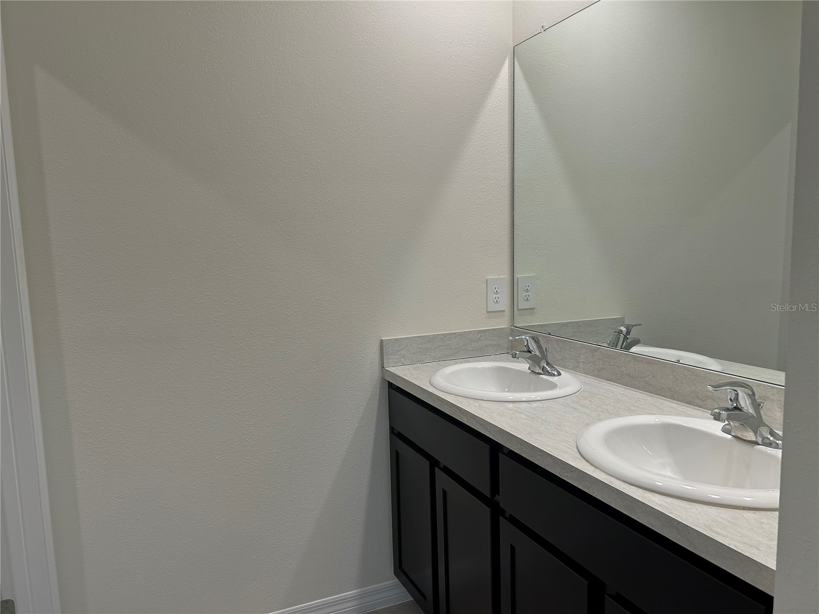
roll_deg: +2.1
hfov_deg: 67.3
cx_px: 410
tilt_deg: -6.3
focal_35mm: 26
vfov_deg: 53.1
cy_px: 307
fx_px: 615
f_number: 1.5
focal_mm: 5.7
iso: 64
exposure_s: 1/120
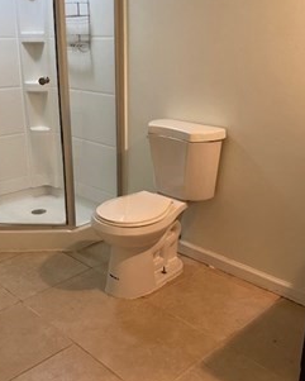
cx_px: 134
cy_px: 187
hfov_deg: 39.1
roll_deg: +0.4
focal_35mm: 38
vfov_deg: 47.9
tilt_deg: -17.0
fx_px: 429
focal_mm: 4.25
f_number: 1.8
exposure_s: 1/60
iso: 160
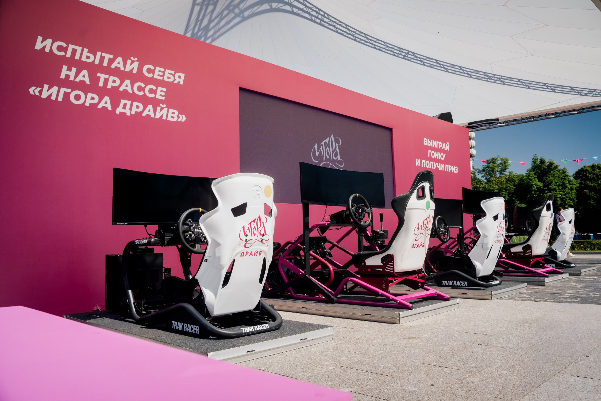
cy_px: 200
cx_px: 300
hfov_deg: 64.6
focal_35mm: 28
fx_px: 475
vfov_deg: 45.7
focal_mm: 28
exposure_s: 1/400
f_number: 5.6
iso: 100
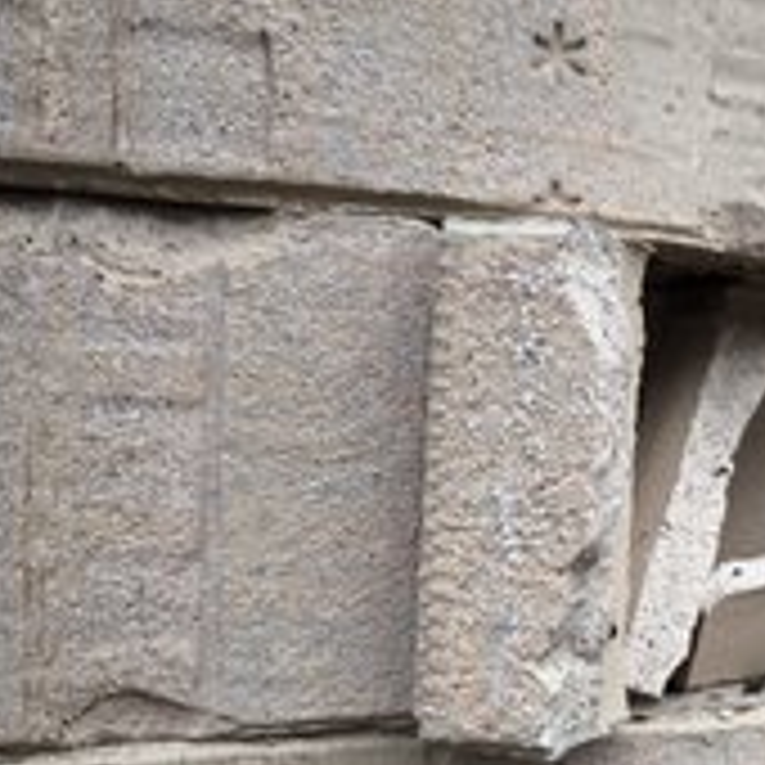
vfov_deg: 33.7
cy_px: 518
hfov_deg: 31.4
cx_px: 770
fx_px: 1250
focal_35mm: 50
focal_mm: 6.92
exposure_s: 1/100
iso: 160
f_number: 1.9
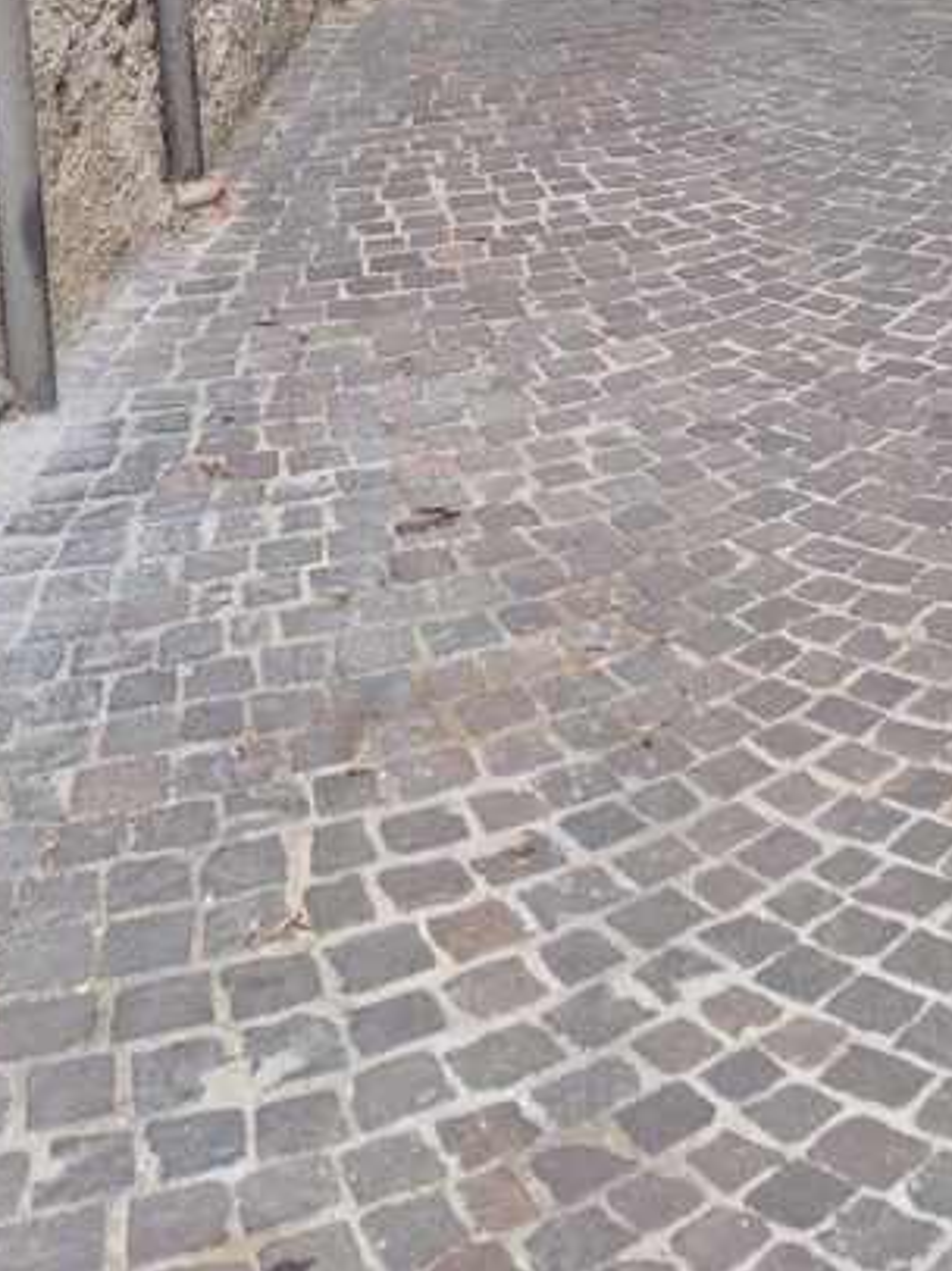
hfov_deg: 20.7
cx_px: 1018
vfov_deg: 24.7
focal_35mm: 68
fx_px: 2496
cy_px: -401
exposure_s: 1/787
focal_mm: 5.54
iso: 25
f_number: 1.8
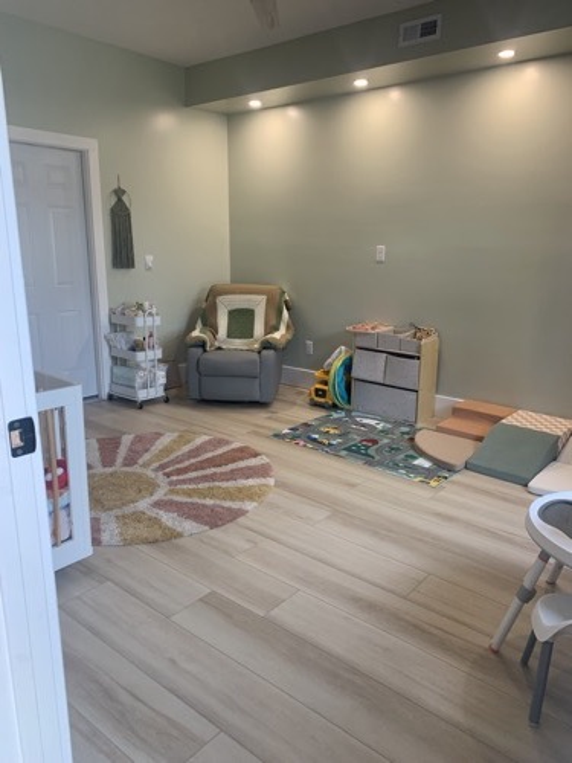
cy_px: 382
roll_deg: -0.6
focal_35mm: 26
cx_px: 286
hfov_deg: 53.1
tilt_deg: -12.7
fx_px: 573
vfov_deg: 67.3
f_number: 1.8
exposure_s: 1/60
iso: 80
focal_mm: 4.25
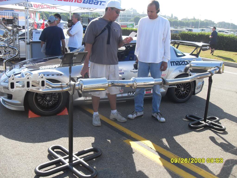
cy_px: 89
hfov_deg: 54.0
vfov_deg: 41.8
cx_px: 118
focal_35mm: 34
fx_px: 233
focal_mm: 6.3
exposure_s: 1/90
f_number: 7
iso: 80
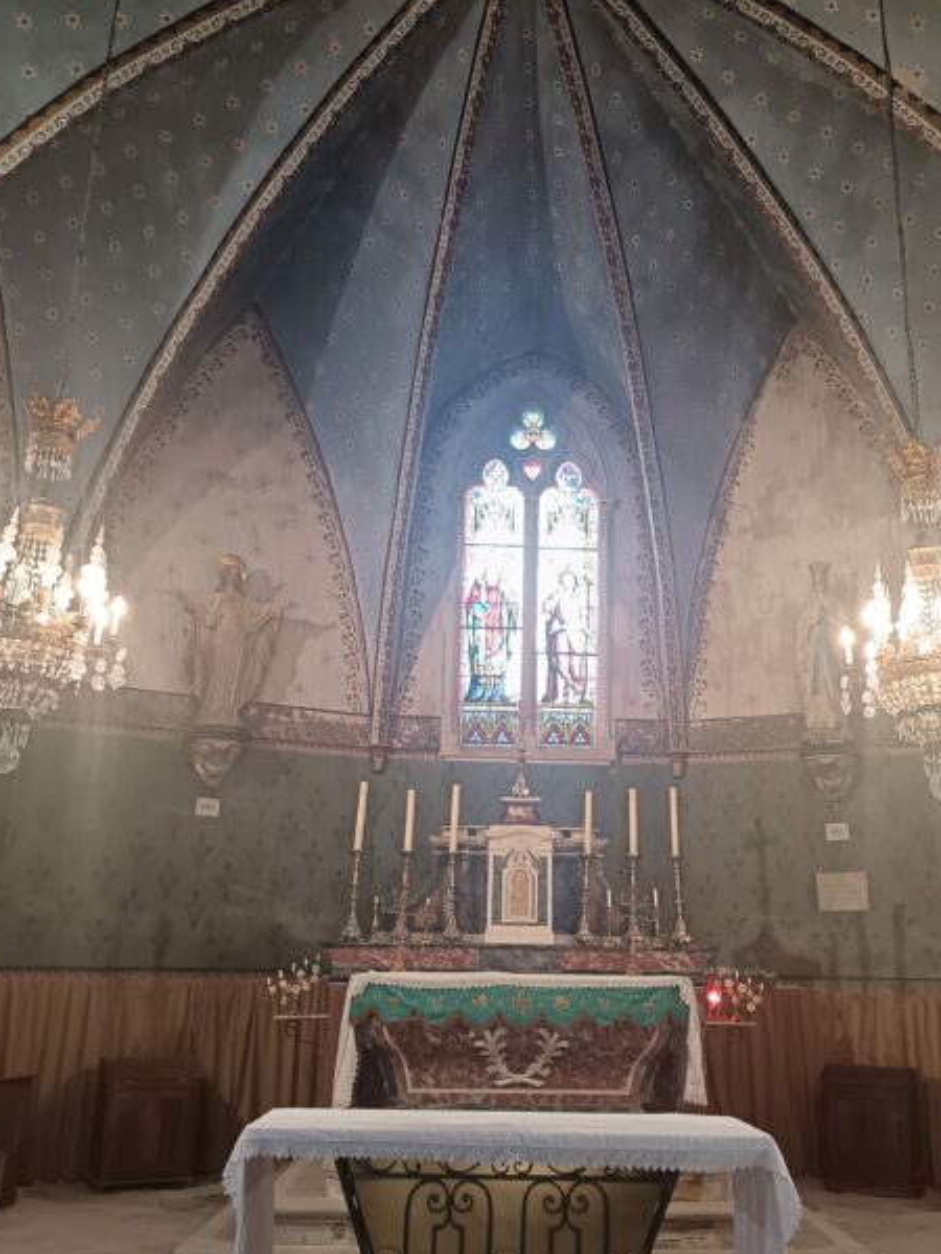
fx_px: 1160
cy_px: 631
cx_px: 531
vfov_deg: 56.8
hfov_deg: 44.1
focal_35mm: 32
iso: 2307
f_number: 1.75
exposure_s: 1/25
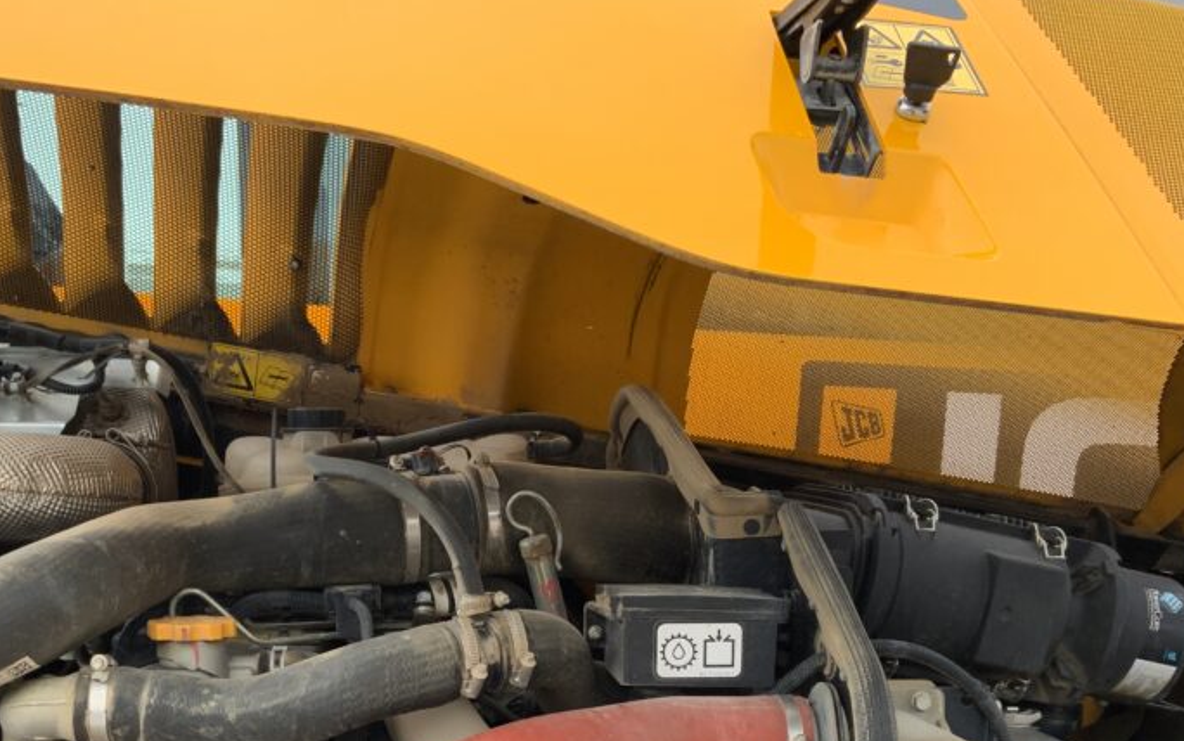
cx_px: 509
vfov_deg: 27.1
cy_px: 651
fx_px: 1485
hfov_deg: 43.4
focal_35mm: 46
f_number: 1.8
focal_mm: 3
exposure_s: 1/314
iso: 16
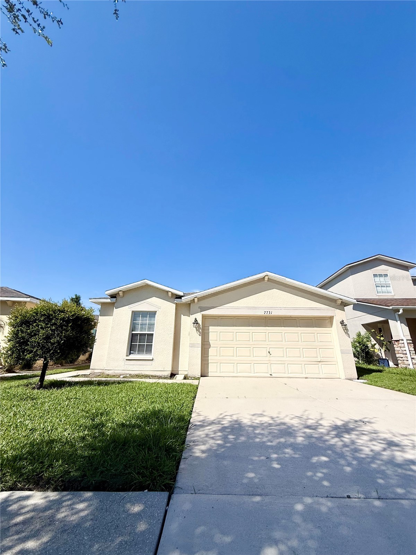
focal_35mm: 14
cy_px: 278
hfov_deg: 85.7
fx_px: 224
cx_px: 208
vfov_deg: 102.1
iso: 50
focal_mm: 2.22
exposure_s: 1/5155
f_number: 2.2
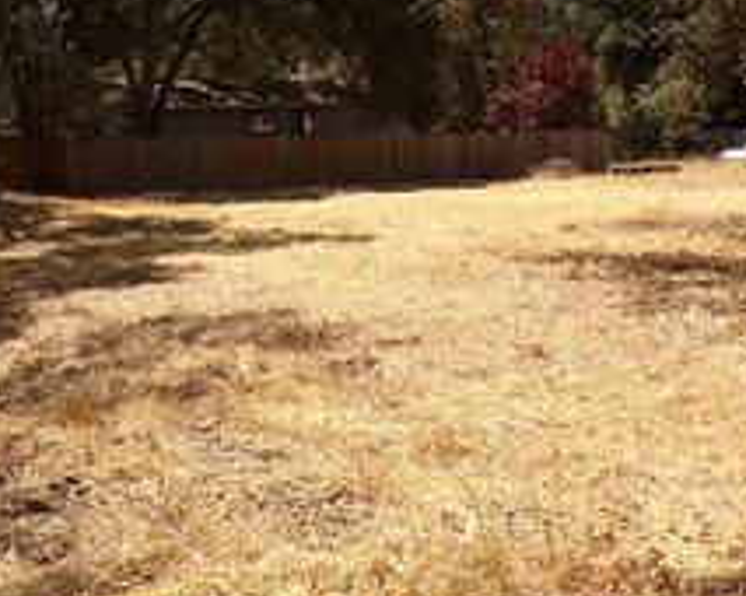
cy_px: 209
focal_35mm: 55
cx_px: 298
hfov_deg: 34.1
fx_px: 1213
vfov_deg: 27.4
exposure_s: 1/1100
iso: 100
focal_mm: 4.3
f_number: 3
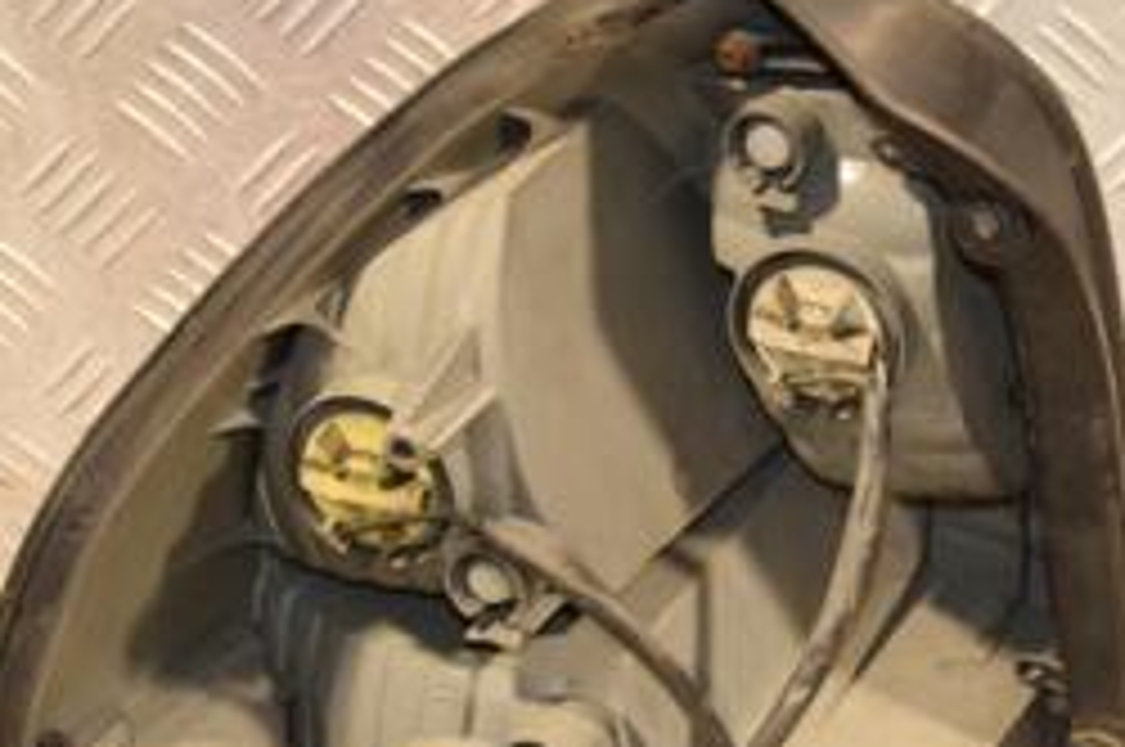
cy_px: 418
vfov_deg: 10.8
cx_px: 837
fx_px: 3939
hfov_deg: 16.2
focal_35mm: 126
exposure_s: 1/200
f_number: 5
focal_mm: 35
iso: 800
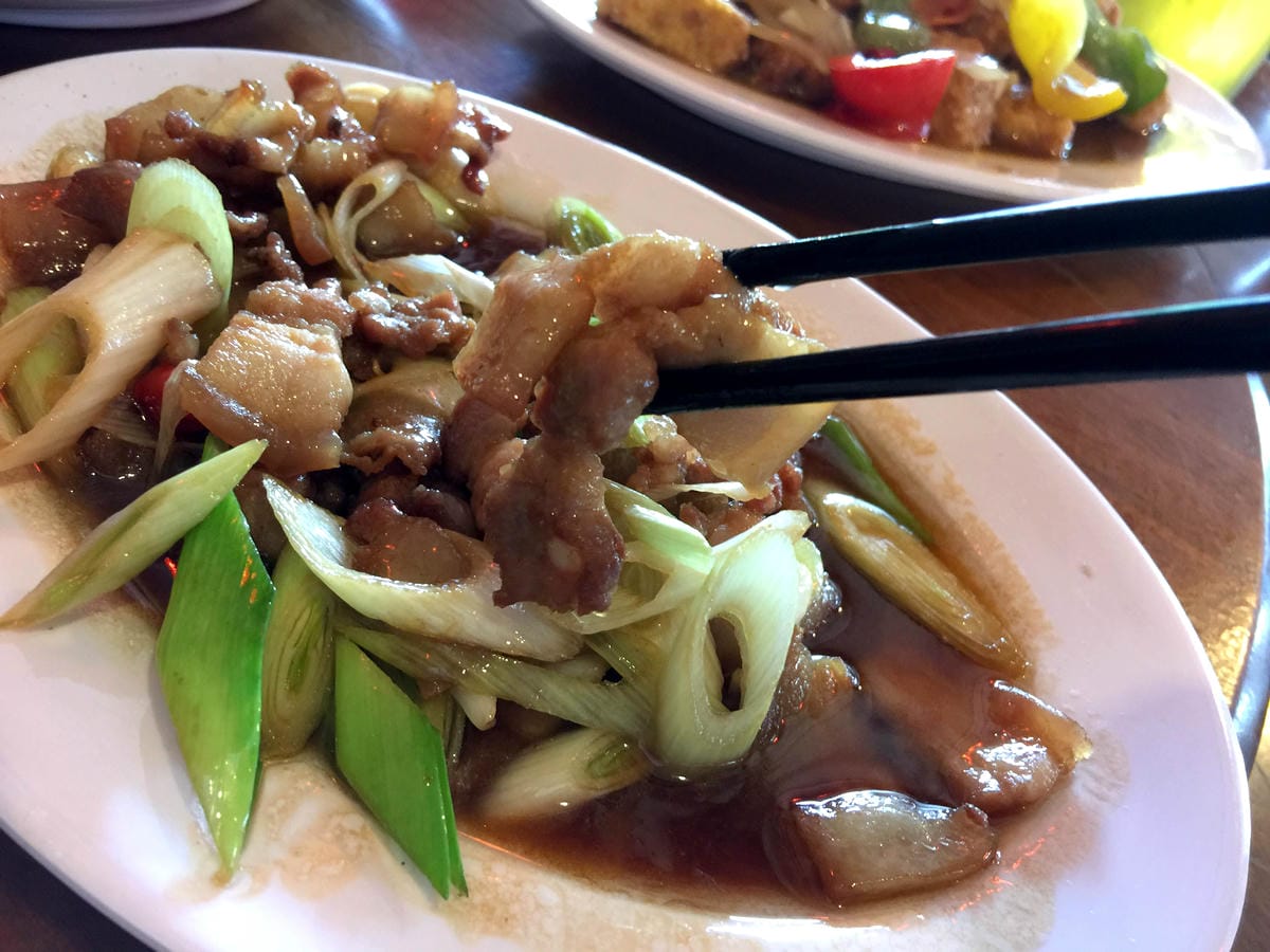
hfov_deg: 61.7
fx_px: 1064
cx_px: 635
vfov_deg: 48.2
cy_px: 476
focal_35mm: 29
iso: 80
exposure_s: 1/17
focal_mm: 4.15
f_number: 2.2
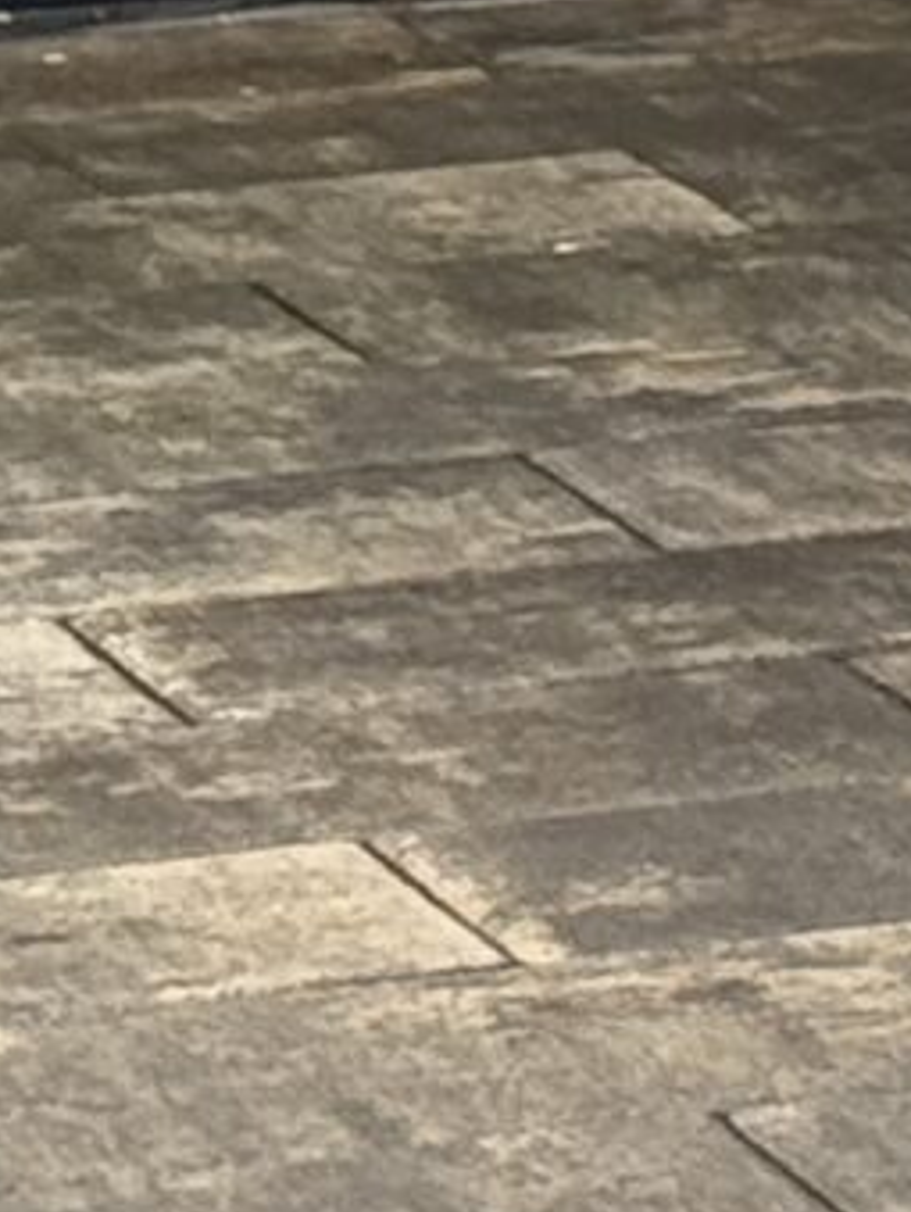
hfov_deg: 3.8
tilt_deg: -3.6
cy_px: -1087
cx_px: 4098
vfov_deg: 5.4
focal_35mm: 362
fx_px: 12679
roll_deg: +0.8
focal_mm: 6.76
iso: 100
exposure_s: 1/260
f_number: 1.78
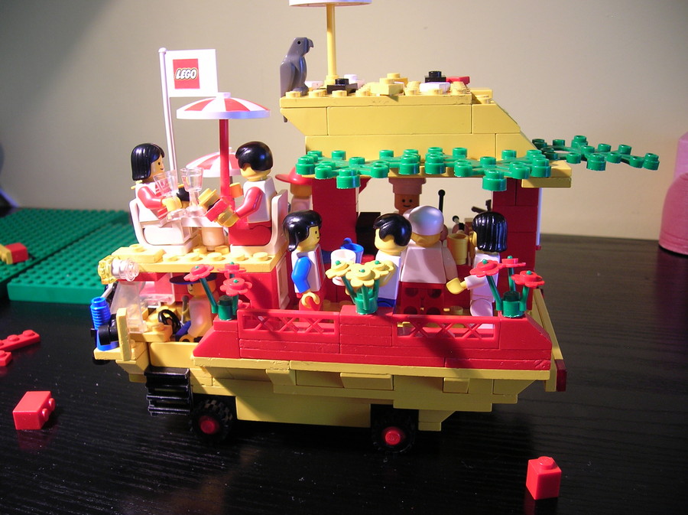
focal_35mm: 34
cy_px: 258
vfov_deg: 41.7
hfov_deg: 54.0
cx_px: 344
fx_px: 675
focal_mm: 5.7
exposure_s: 1/5
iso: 50
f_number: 2.9
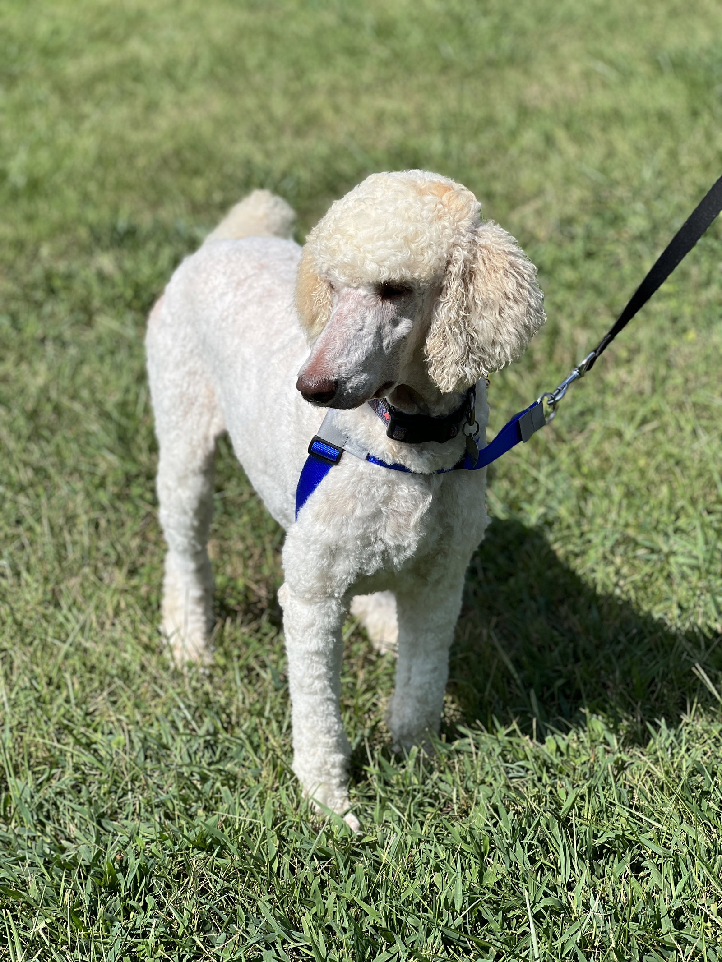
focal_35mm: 77
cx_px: 361
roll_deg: +2.7
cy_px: 481
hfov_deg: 19.1
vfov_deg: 25.3
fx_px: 2141
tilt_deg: -22.9
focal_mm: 9
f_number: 2.8
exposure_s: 1/1119
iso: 32
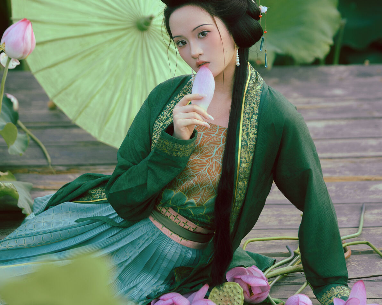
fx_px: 1764
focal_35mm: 156
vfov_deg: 9.9
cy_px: 145
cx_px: 190
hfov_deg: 12.4
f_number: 2.8
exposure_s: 1/500
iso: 320
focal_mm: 110
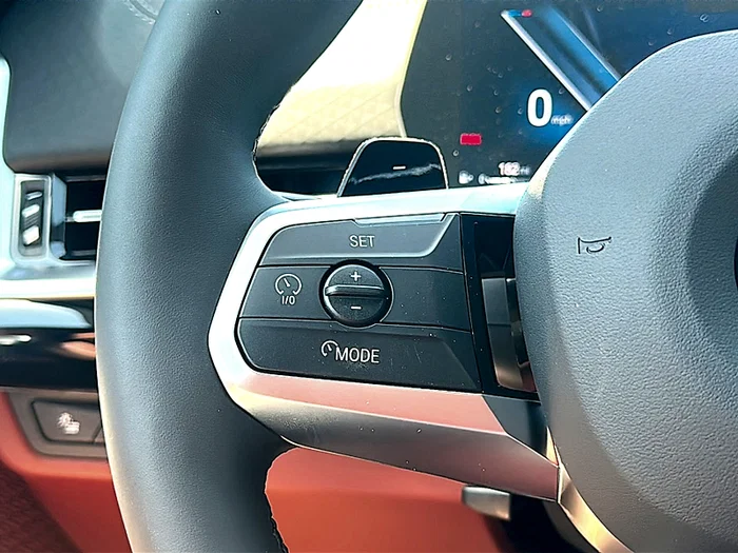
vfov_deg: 33.6
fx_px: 917
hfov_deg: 43.9
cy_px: 276
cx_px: 369
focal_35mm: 43
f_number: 1.78
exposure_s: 1/190
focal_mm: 6.86
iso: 100
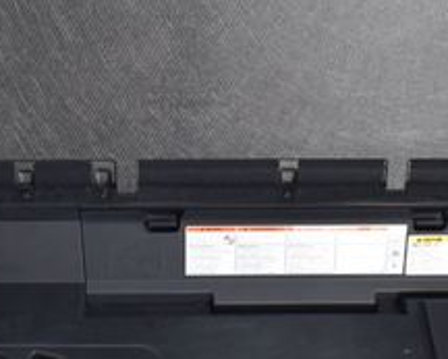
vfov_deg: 20.3
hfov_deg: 25.3
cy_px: 272
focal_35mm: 75
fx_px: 995
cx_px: 168
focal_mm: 18
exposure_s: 1/15
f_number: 6.3
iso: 560
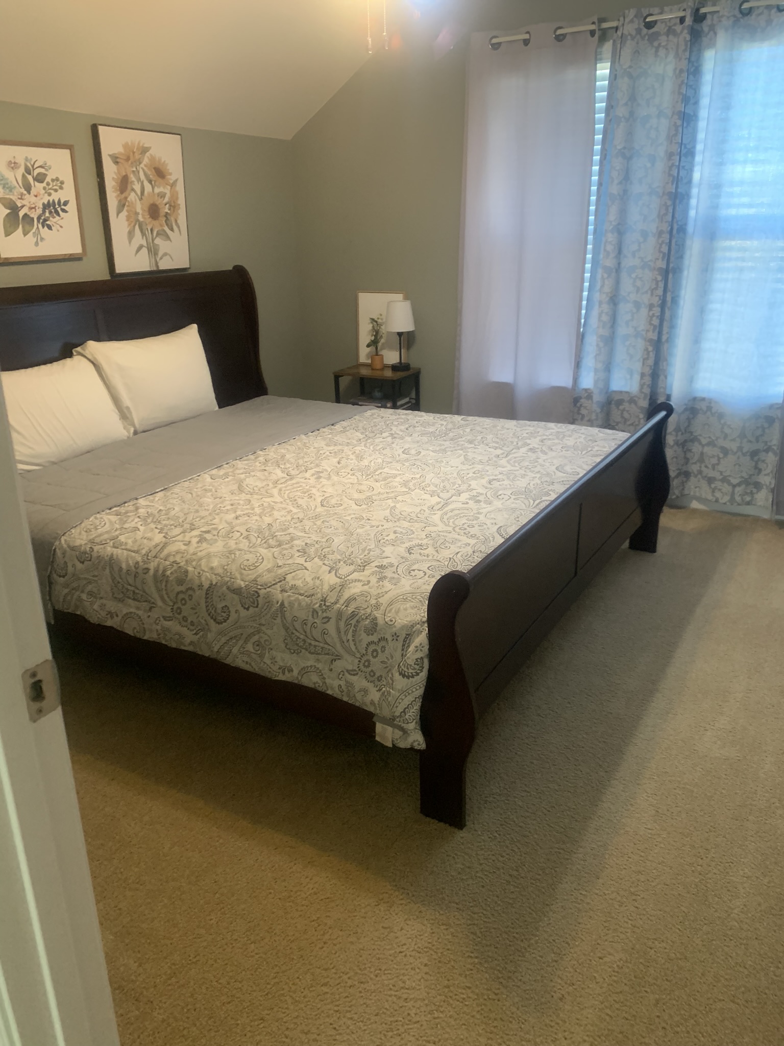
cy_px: 523
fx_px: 785
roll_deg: +0.3
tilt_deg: -21.3
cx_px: 392
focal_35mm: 26
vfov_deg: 67.3
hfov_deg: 53.1
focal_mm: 4.25
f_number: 1.8
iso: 320
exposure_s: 1/40
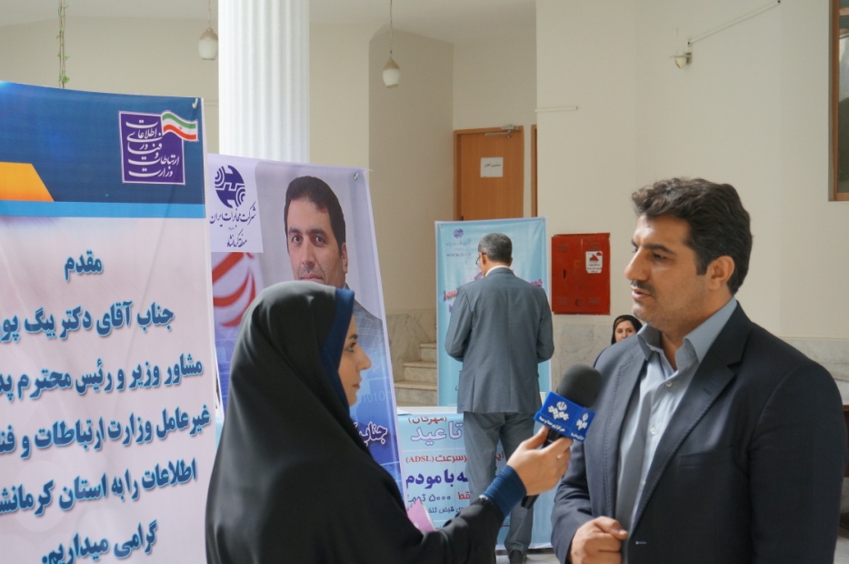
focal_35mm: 58
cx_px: 395
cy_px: 293
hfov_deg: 34.8
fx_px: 1355
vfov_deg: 23.5
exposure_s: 1/160
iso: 800
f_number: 5.6
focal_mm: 35
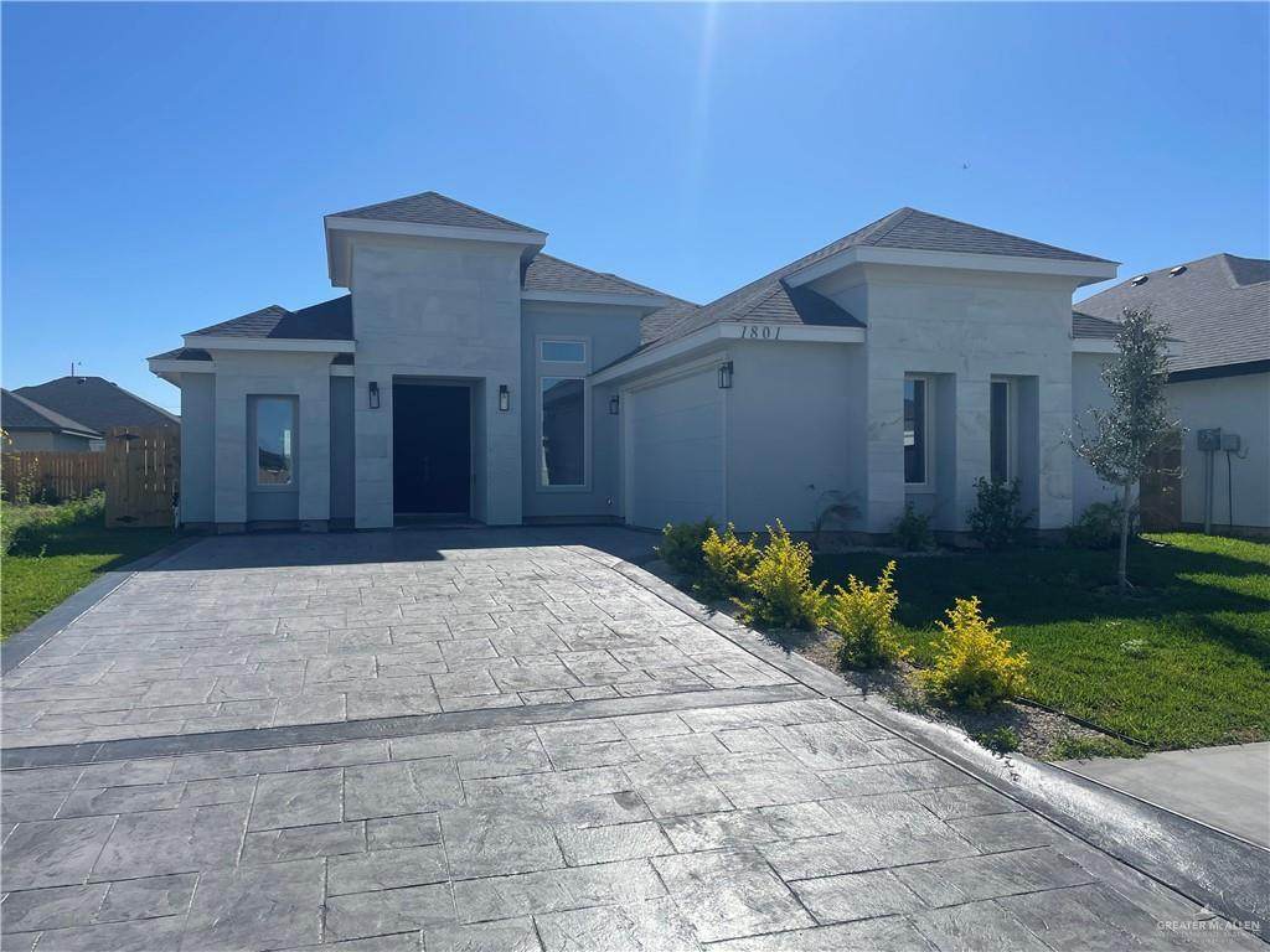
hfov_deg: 67.3
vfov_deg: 53.1
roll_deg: +0.0
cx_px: 635
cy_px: 476
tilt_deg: +1.7
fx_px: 954
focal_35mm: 26
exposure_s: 1/8403
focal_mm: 4.2
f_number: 1.6
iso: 32
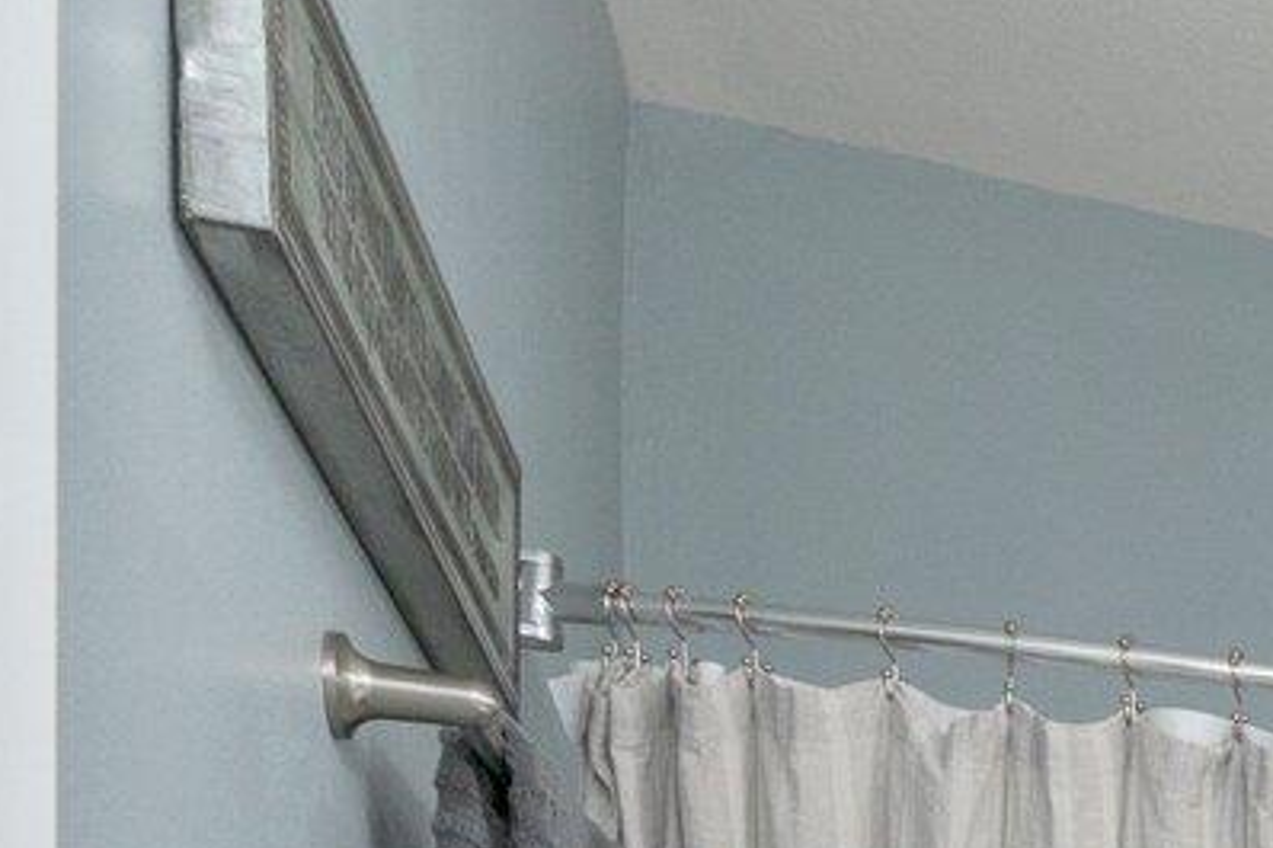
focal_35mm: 72
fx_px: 2545
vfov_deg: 15.7
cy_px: 1587
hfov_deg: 18.5
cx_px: 2536
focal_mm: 14
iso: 320
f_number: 9
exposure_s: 1/60
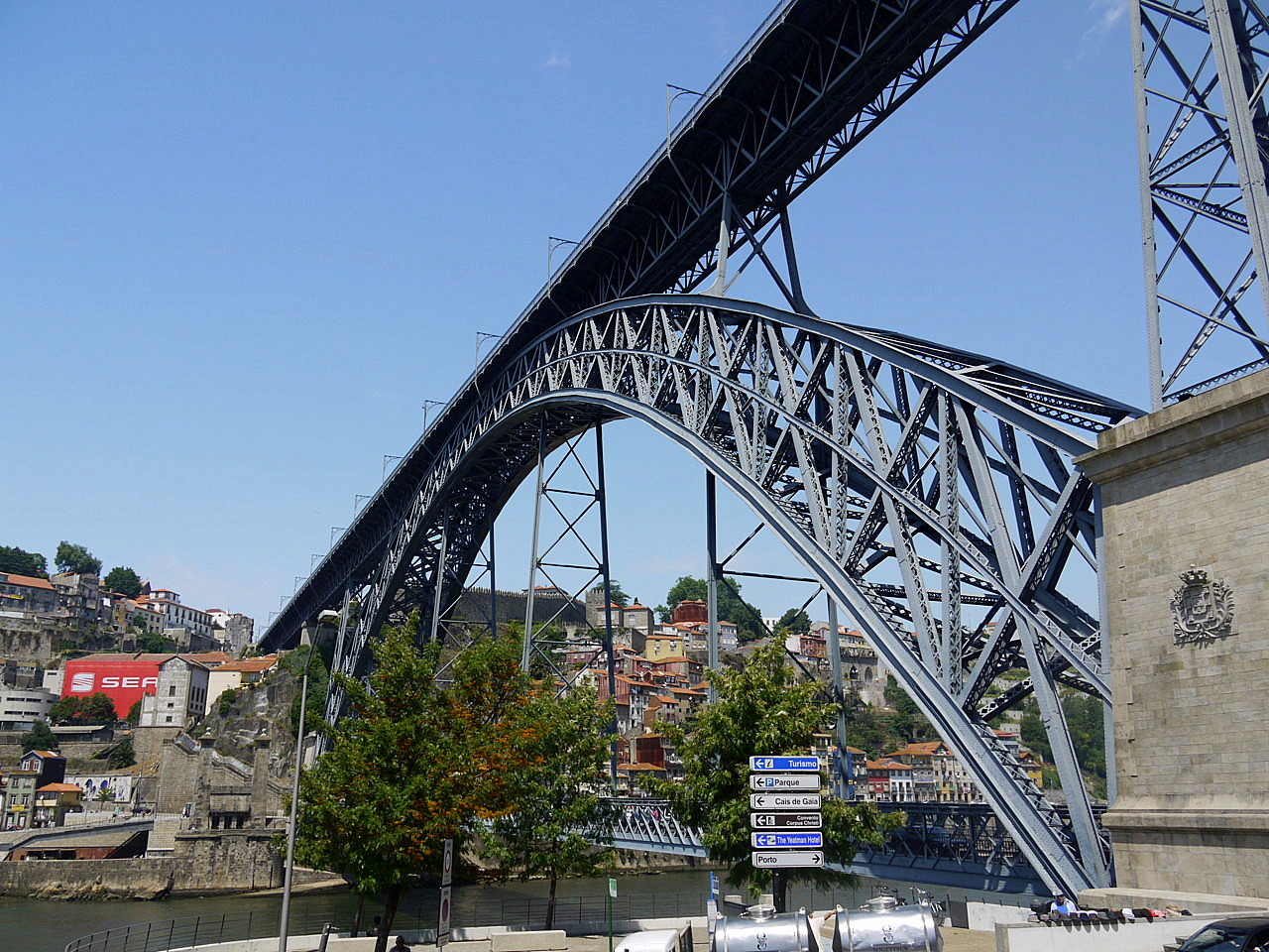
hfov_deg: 63.4
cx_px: 634
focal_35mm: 28
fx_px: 1026
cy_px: 476
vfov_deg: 49.7
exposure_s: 1/200
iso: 100
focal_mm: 14
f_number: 7.1
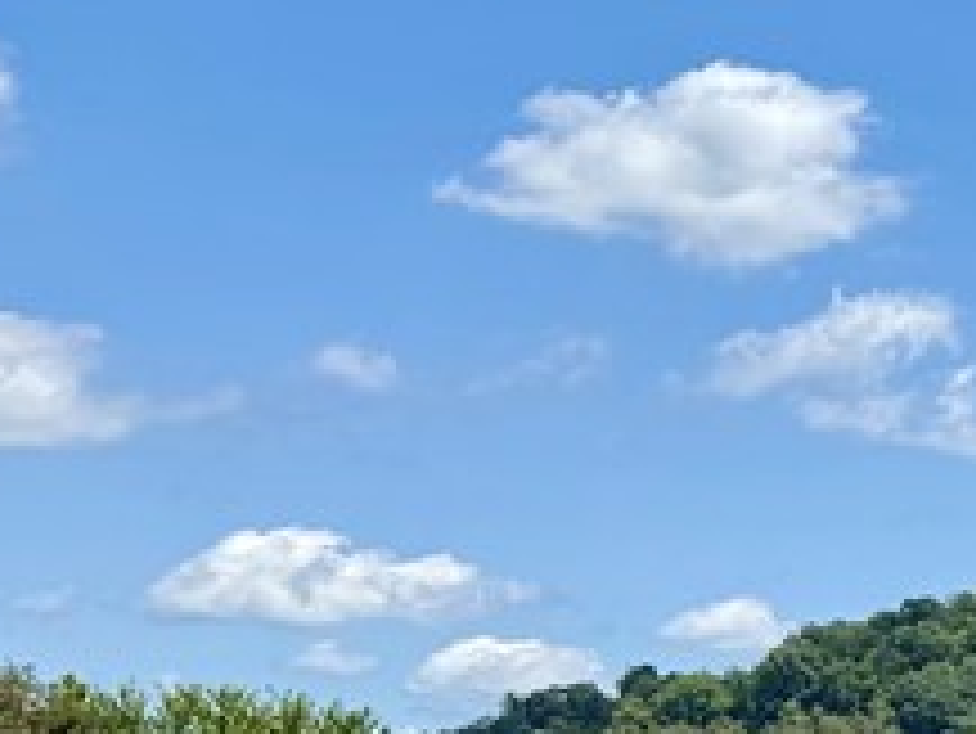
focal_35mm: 113
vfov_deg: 12.4
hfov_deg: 13.7
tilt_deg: -3.6
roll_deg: -1.0
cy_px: 1153
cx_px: 2159
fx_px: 3188
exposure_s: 1/4673
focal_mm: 6.76
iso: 80
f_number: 1.78
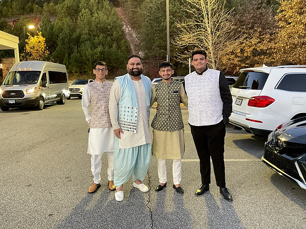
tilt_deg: -7.5
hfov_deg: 58.4
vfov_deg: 45.4
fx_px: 274
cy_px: 116
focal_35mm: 31
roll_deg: +1.2
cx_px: 152
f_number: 1.8
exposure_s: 1/49
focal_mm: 3
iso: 320
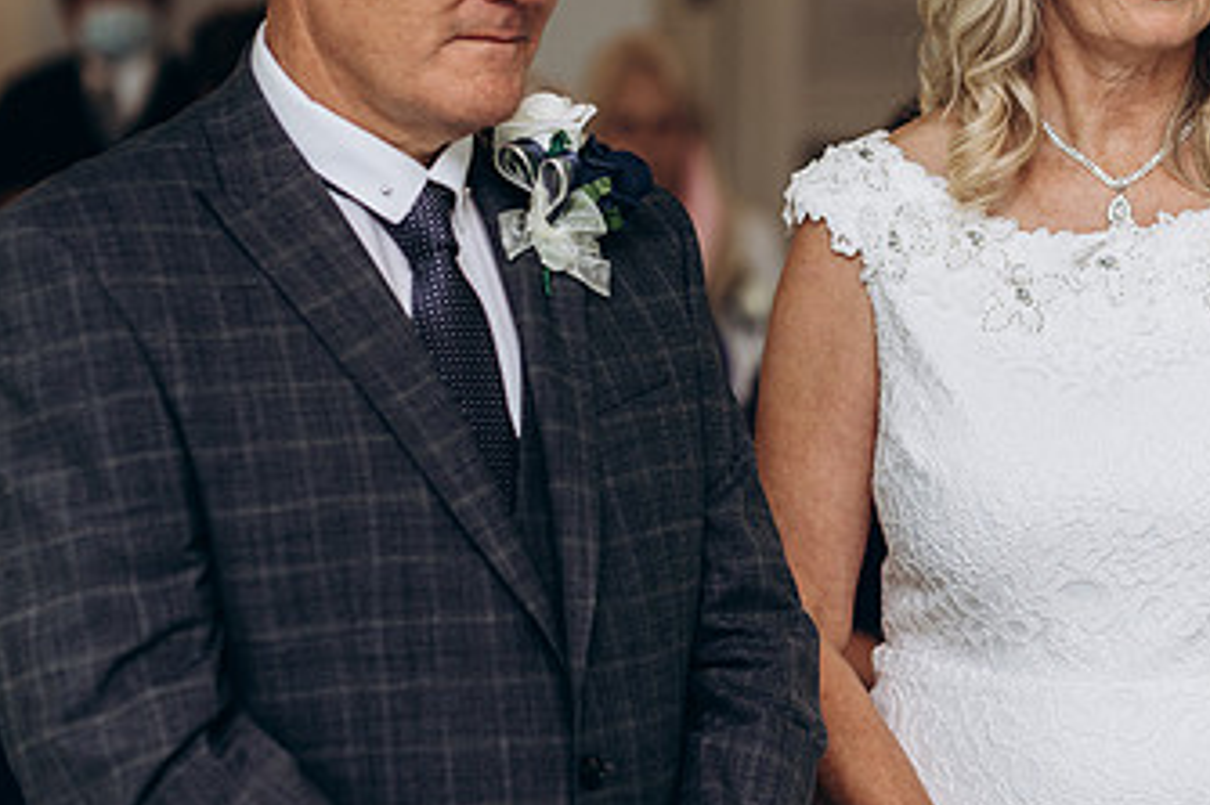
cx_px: 1040
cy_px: 155
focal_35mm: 147
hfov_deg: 13.9
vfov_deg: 9.3
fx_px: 4938
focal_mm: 85
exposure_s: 1/160
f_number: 2.5
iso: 320
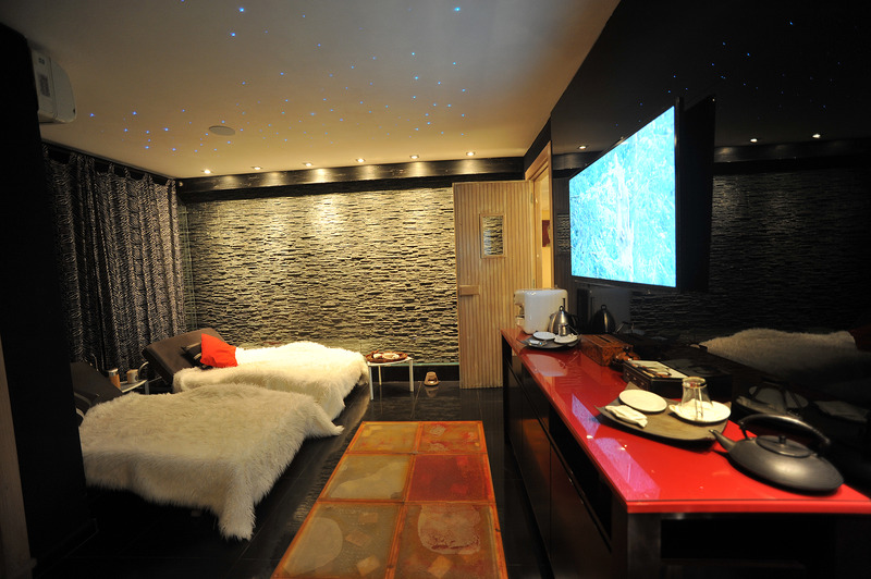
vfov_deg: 81.1
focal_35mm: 14
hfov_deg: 104.3
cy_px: 290
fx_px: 338
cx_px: 436
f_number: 2.8
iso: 800
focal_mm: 14
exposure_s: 1/6
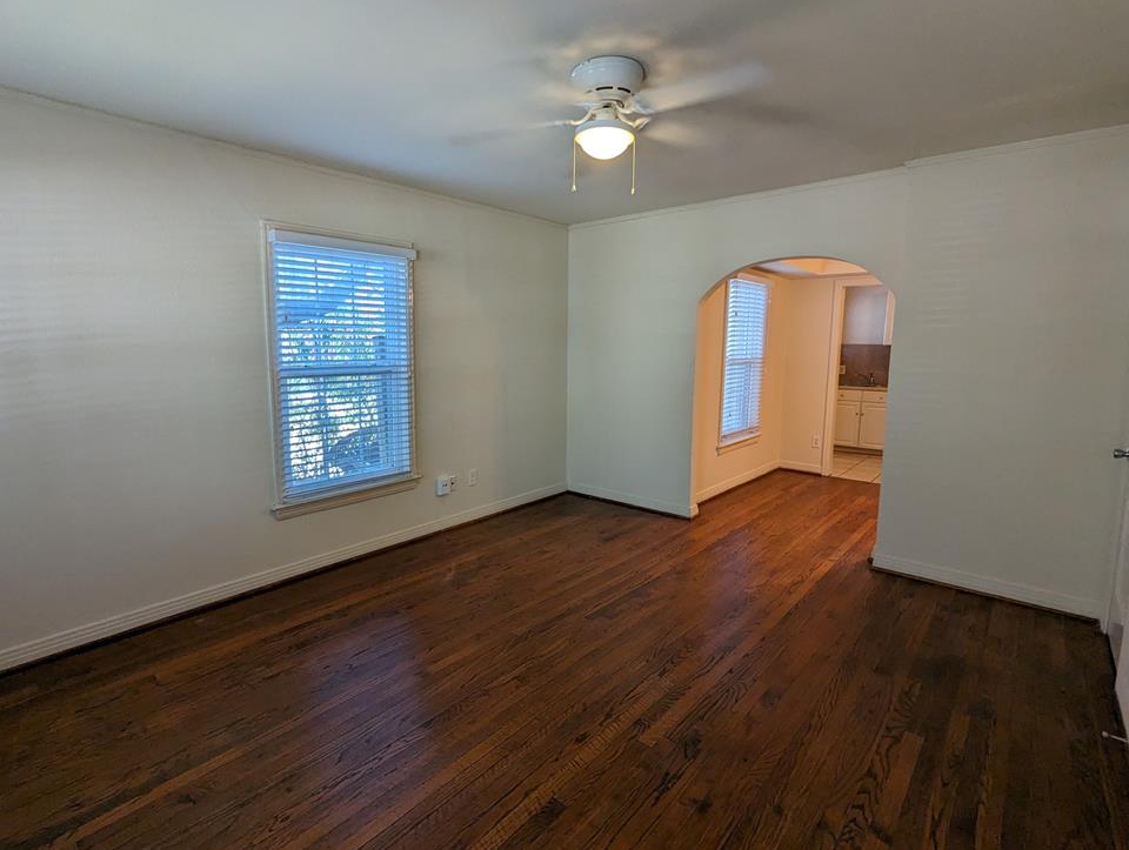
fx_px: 555
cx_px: 543
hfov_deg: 90.9
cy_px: 411
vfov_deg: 74.9
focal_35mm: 17
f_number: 2.2
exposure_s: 1/70.4
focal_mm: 2.35
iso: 150
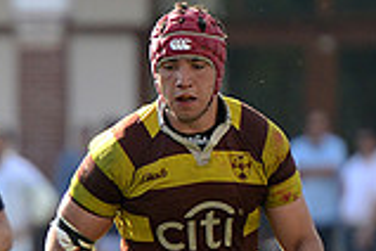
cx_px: 26
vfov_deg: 1.9
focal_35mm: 731
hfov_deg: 2.8
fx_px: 7634
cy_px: 375
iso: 320
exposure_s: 1/1250
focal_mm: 200
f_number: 2.8
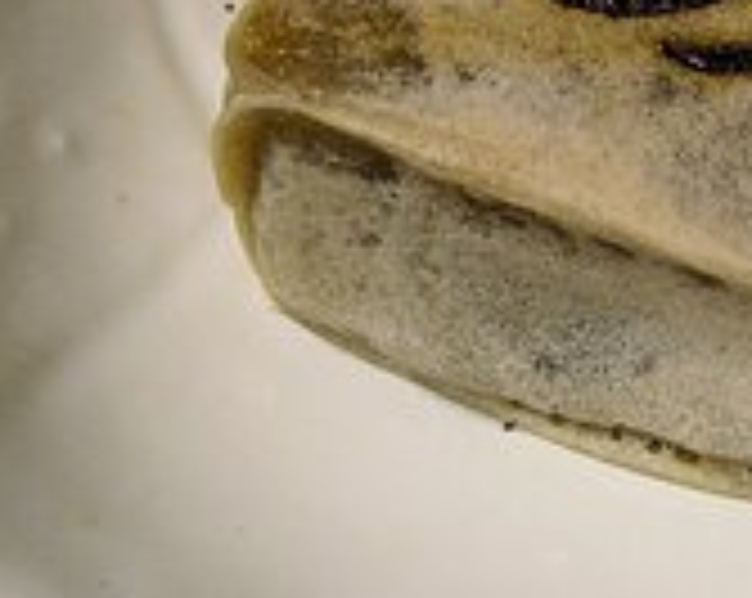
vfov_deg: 14.6
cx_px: 711
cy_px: 166
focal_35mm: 105
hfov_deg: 18.0
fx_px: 2333
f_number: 2.8
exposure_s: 1/15
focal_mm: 5.8
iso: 150
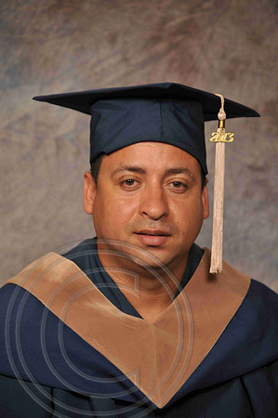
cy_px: 209
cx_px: 139
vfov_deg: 11.0
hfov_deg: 7.3
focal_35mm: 188
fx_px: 2177
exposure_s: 1/60
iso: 200
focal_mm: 125
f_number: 5.6
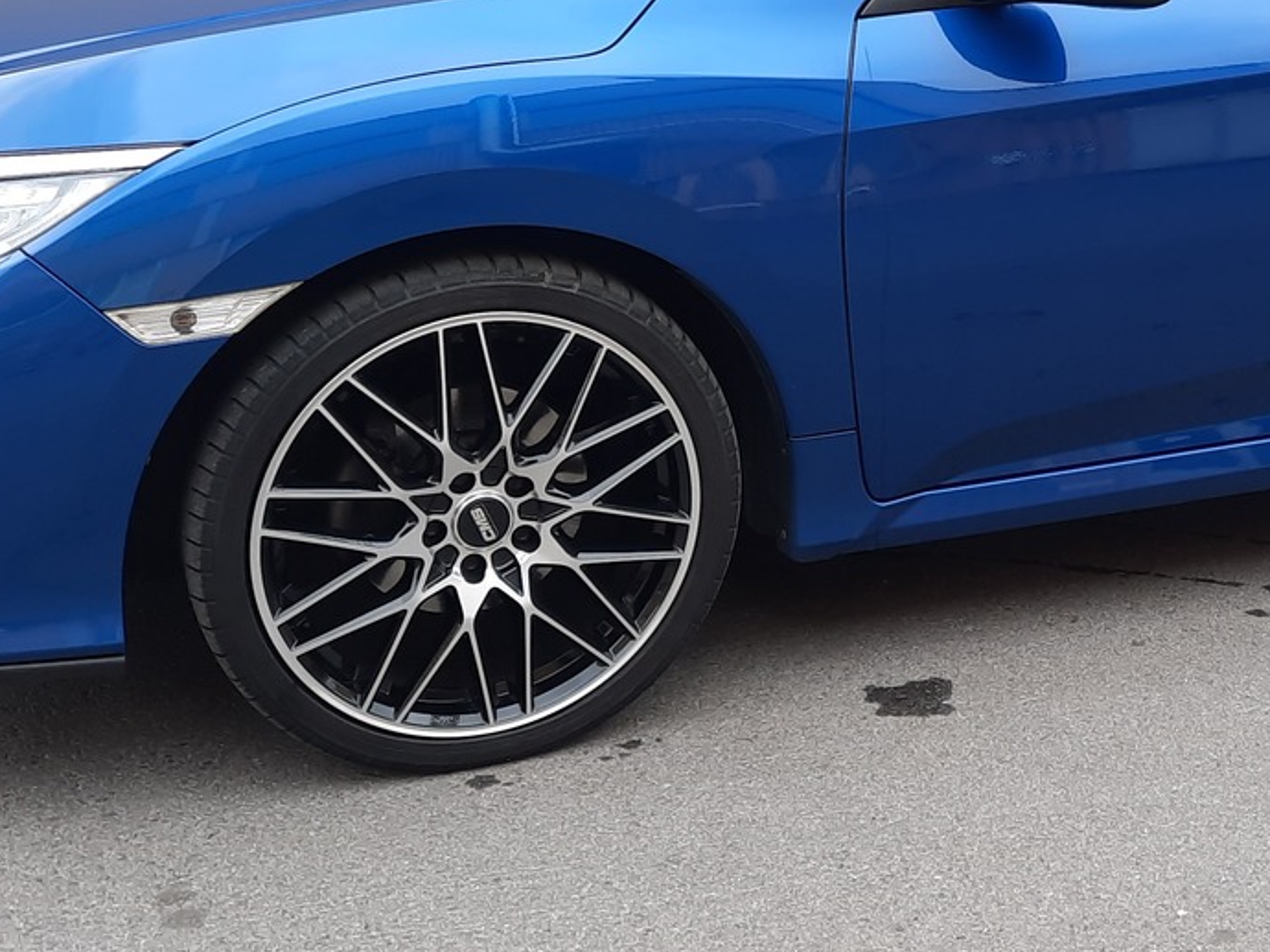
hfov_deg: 32.4
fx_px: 2127
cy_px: 182
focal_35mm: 58
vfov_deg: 24.8
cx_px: 1010
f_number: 2
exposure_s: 1/120
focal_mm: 4.6
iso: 50
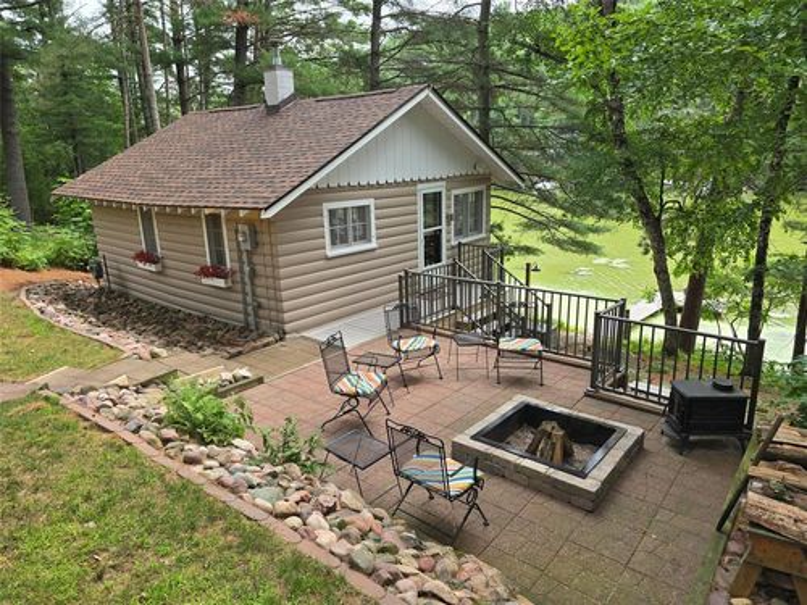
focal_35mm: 23
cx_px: 404
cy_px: 302
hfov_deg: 73.9
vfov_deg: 58.9
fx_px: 536
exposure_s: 1/180
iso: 20
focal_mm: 6.3
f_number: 1.7
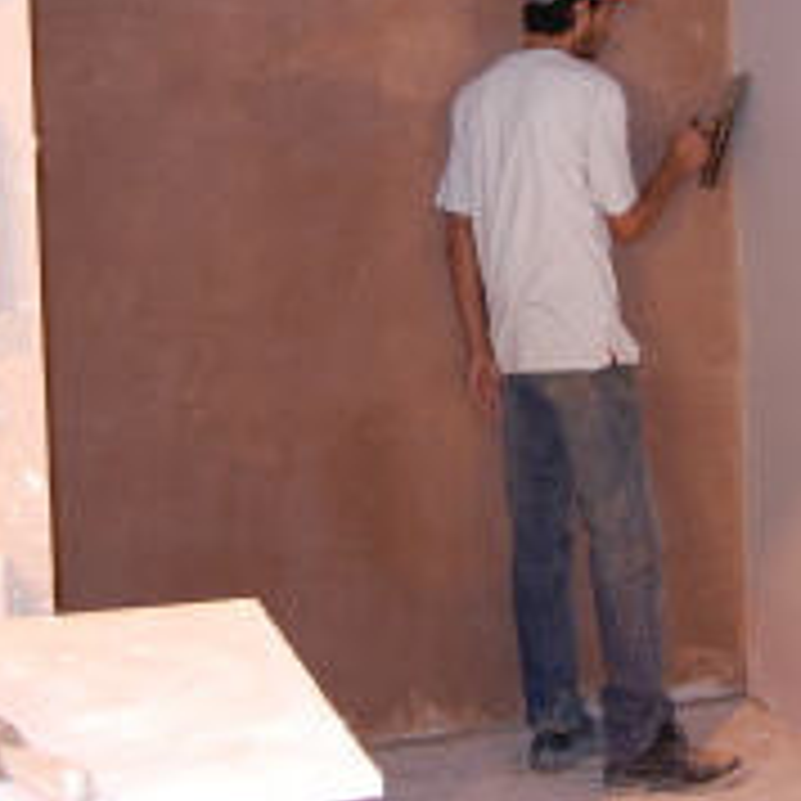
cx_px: 554
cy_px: 202
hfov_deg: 25.9
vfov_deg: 25.8
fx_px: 1728
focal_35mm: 66
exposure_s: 1/60
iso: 400
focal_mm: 18
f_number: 3.5
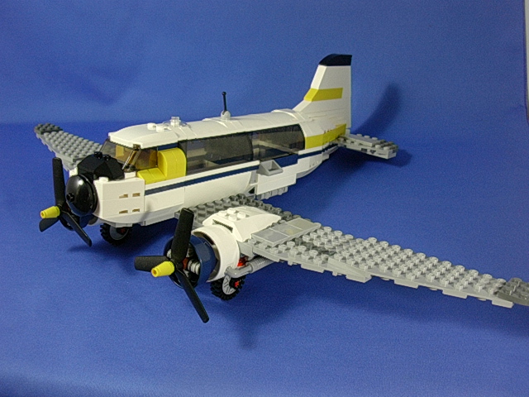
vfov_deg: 38.7
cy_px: 198
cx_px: 264
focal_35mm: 37
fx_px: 565
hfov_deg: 50.1
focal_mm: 5.6
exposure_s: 1/25.3
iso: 70
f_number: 2.7
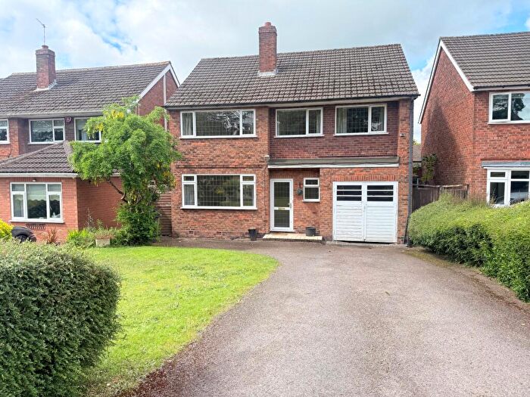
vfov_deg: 56.8
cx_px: 265
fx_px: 367
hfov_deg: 71.6
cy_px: 198
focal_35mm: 24
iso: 100
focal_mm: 6.76
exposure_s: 1/2232
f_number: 1.78
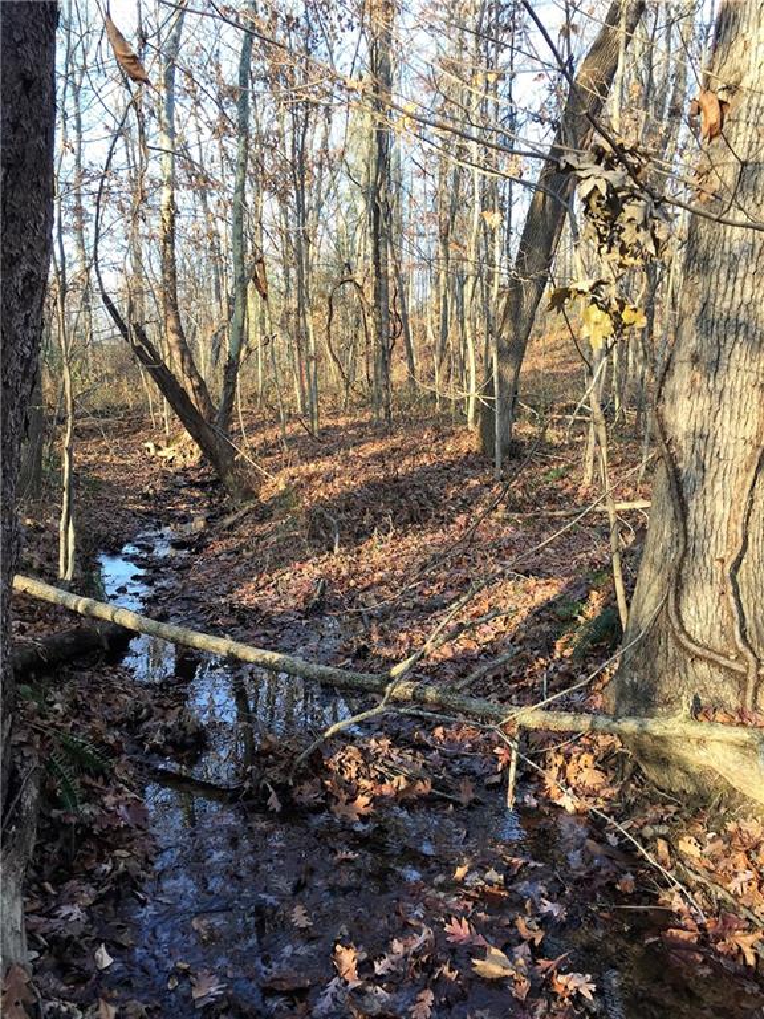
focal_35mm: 29
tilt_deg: -6.3
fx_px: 853
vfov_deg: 61.7
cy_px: 510
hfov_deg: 48.2
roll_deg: -0.7
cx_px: 382
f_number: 2.2
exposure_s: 1/126
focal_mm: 4.15
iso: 32
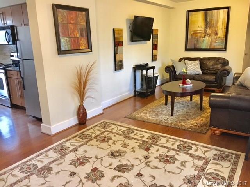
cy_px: 94
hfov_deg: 61.7
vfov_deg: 48.2
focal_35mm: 29
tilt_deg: -15.3
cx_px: 125
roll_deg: +1.7
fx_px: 209
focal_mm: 4.15
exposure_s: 1/30
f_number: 2.2
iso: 200
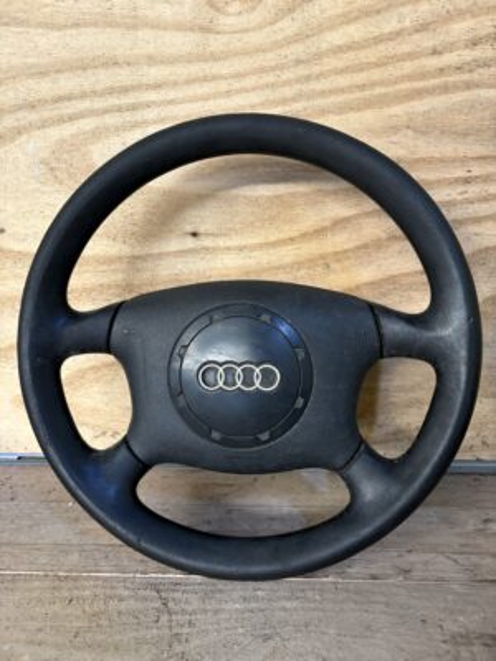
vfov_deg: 67.3
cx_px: 248
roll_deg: +3.7
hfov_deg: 53.1
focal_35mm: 26
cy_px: 330
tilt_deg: -15.7
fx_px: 497
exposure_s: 1/33
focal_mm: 5.96
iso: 500
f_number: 1.6
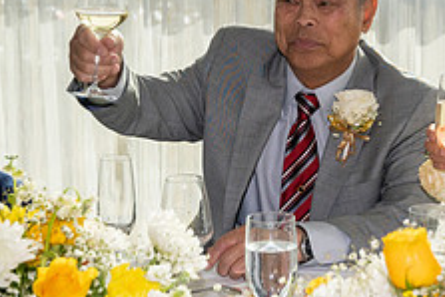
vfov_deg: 10.2
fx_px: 1670
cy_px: 122
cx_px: 513
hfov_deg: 14.7
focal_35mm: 135
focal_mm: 52
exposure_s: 1/1600
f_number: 5.6
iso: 1000
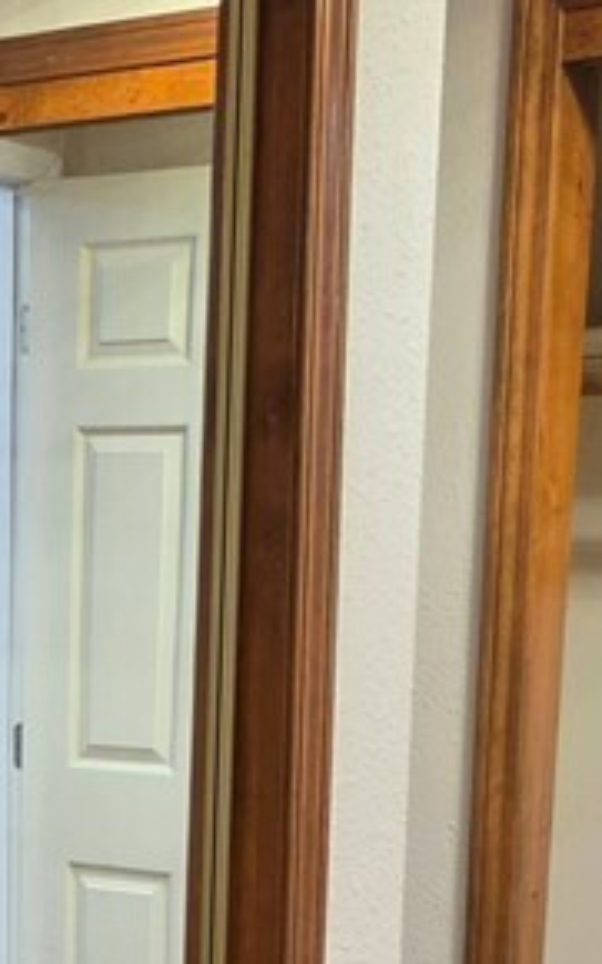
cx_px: -140
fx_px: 1997
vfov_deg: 24.9
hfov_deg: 16.4
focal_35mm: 76
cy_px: 1114
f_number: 1.9
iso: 200
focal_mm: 2.2
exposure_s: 1/60
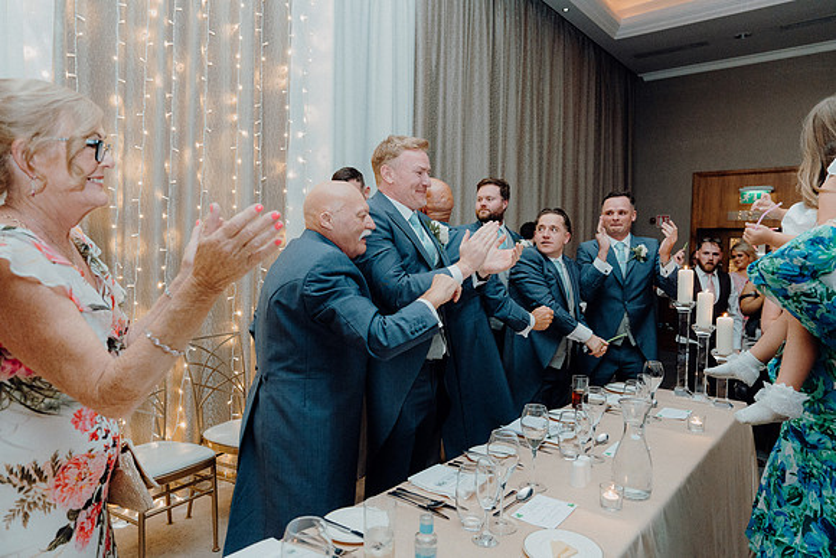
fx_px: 557
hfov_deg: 73.7
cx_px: 418
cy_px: 279
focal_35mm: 24
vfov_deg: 53.2
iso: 2500
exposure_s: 1/160
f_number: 3.5
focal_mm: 24
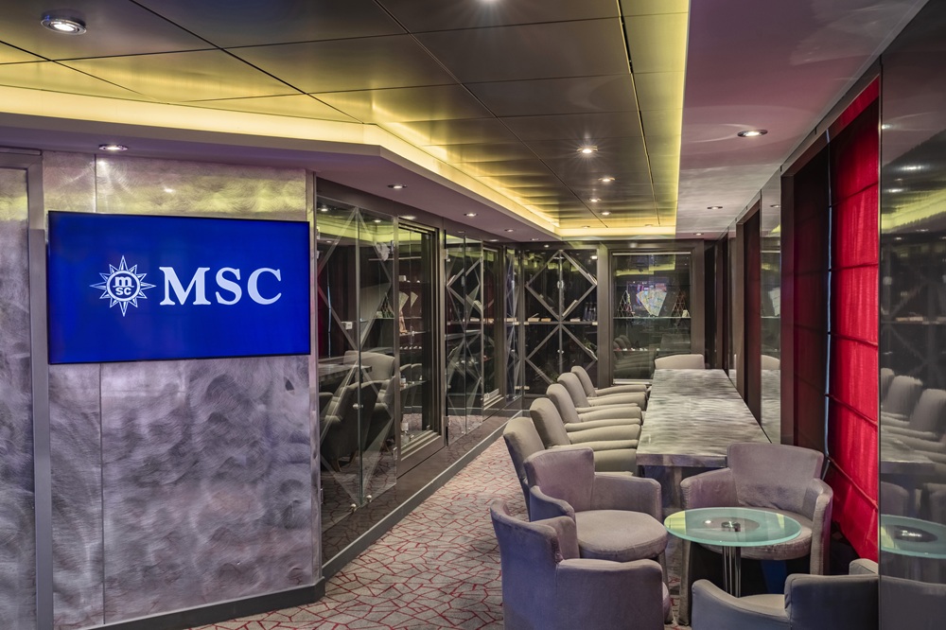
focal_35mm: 31
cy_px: 315
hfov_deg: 60.3
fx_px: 814
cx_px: 473
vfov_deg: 42.3
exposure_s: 1/15
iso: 400
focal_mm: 31
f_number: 11
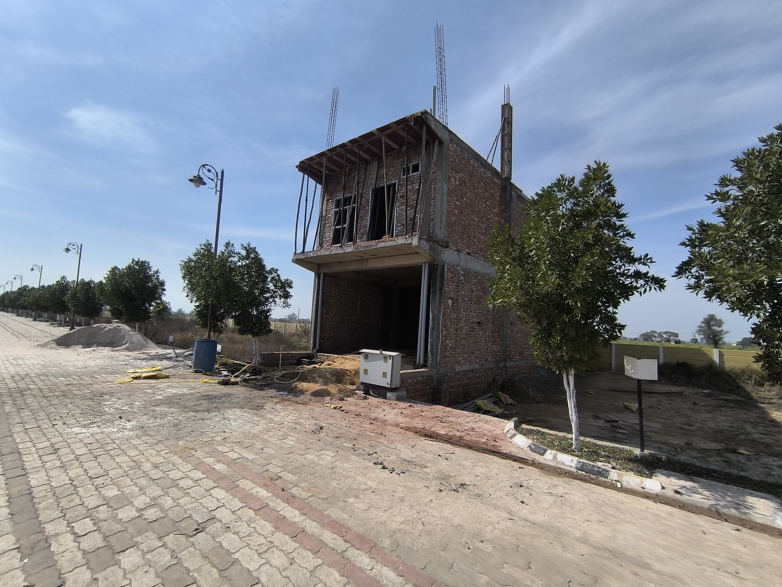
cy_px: 294
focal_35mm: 16
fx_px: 361
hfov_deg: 94.5
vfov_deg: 78.1
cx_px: 391
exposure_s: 1/4408
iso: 50
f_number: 2.2
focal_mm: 1.65
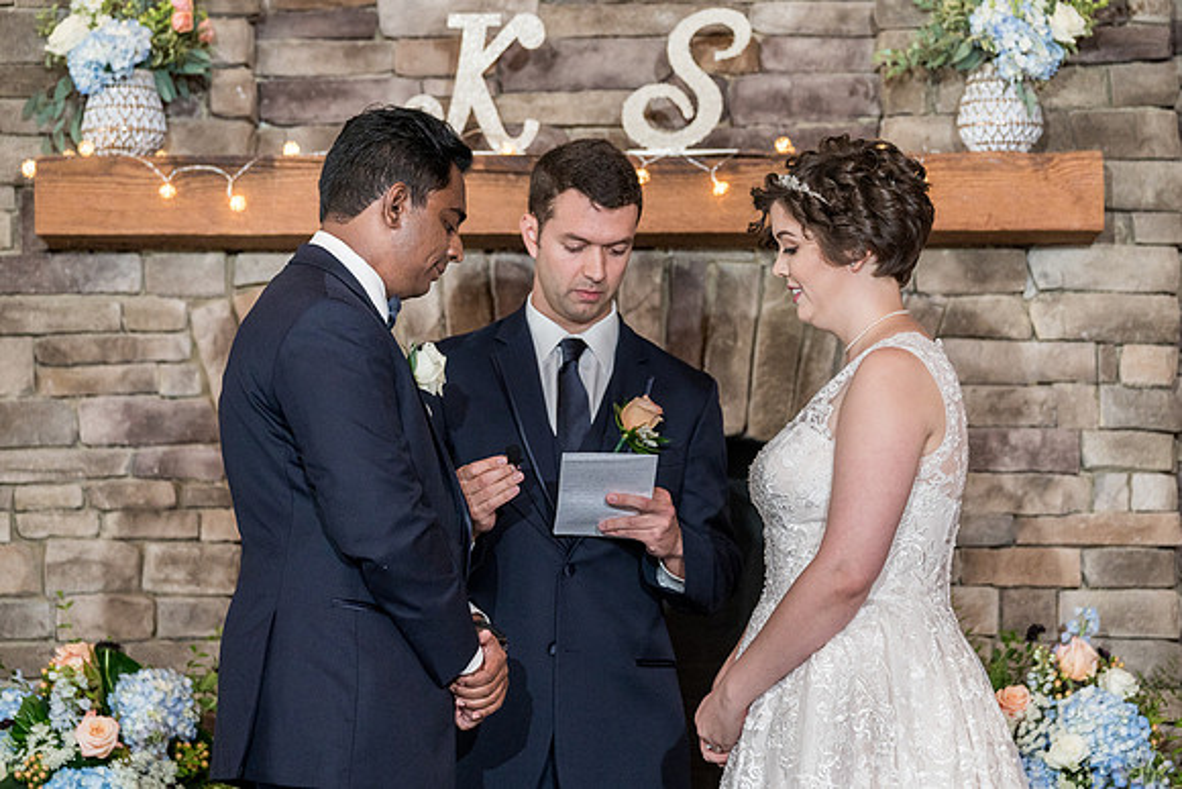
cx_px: 600
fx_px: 4582
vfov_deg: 9.8
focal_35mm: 140
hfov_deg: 14.7
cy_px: 388
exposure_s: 1/200
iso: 2000
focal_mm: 130
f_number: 4
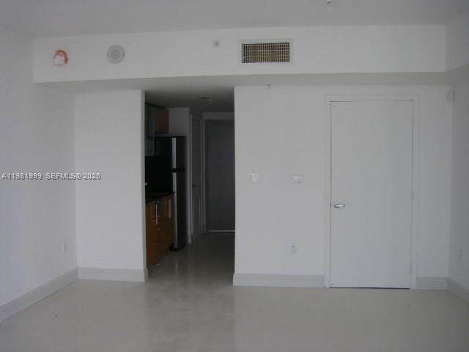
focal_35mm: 38
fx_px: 515
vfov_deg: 37.7
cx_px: 234
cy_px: 176
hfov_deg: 49.0
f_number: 3.5
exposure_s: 1/50
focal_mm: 6.3
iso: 80
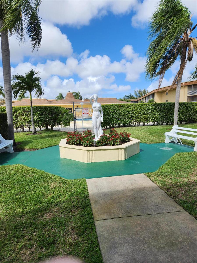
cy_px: 132
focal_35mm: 23
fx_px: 175
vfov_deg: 73.9
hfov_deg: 58.9
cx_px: 98
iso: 20
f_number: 1.8
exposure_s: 1/1761
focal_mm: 5.4
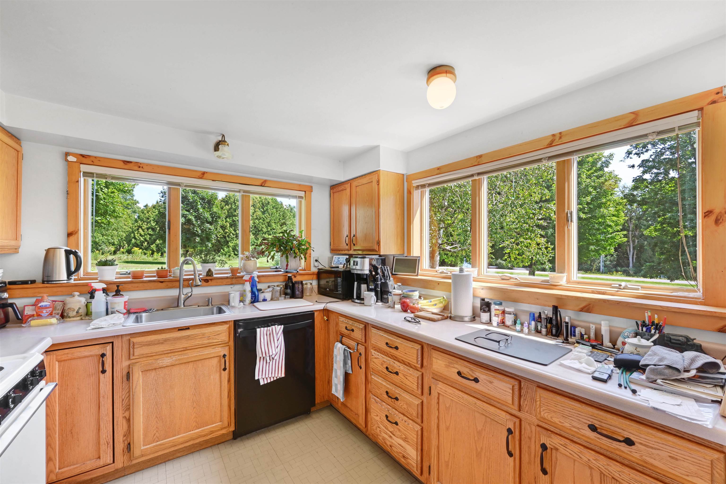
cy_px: 242
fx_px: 282
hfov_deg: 104.3
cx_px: 363
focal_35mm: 14
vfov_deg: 81.2
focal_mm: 14
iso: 1000
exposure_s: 1/80
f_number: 14
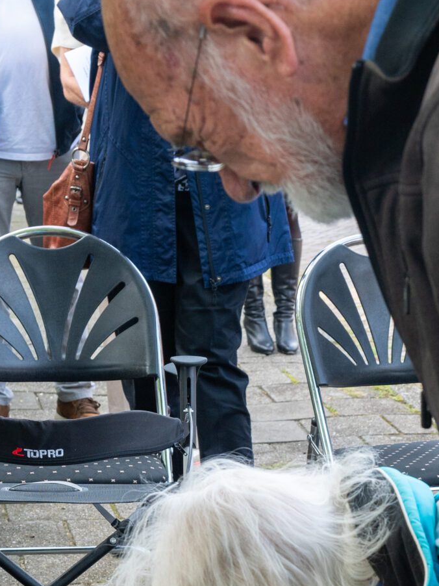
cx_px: 362
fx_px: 1709
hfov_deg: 14.5
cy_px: 755
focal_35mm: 101
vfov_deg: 18.2
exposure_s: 1/160
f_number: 7.1
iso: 500
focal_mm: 37
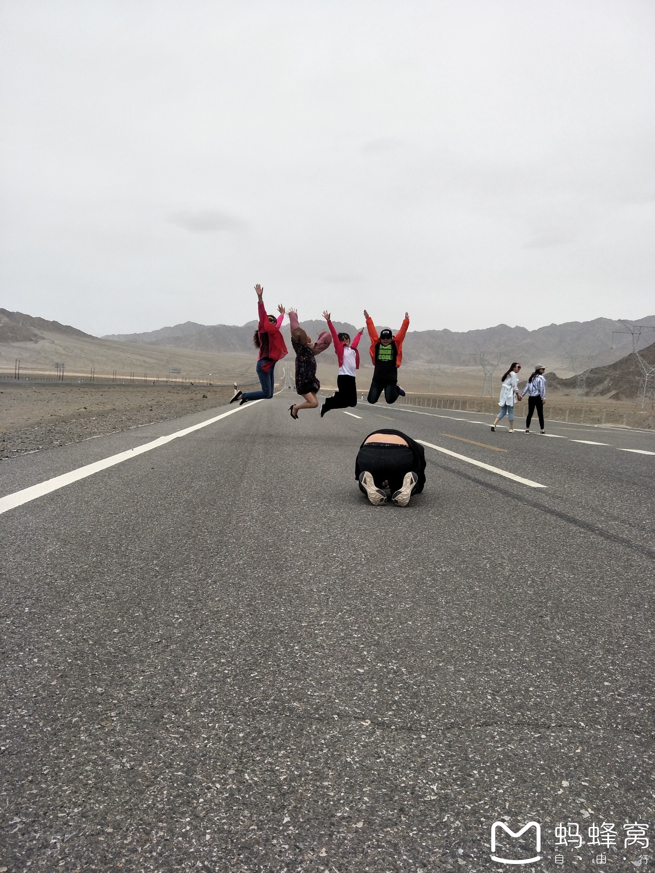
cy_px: 436
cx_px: 328
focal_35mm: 24
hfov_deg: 56.8
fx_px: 606
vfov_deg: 71.6
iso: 33
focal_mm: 4.1
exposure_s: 1/2222
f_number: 1.7
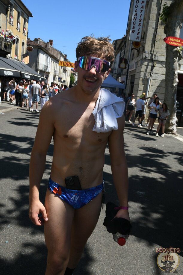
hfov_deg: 39.9
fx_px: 252
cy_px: 138
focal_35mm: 33
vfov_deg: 57.2
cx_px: 92
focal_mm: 22
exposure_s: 1/250
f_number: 8
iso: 125
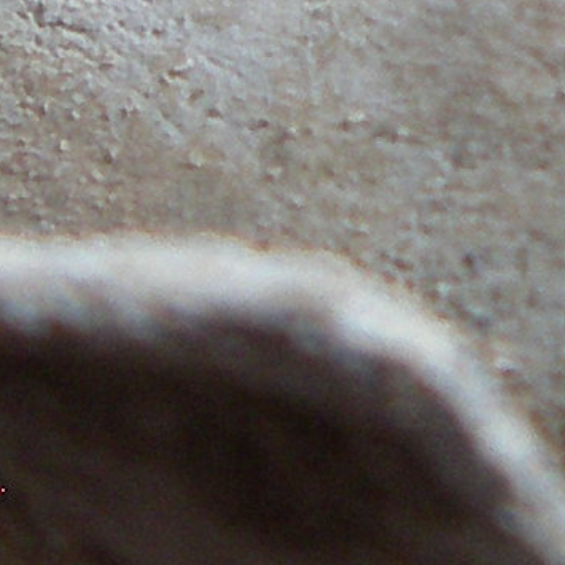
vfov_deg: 6.2
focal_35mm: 282
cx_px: 474
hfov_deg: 6.2
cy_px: -191
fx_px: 5207
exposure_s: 1/50
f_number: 2.8
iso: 160
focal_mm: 7.8
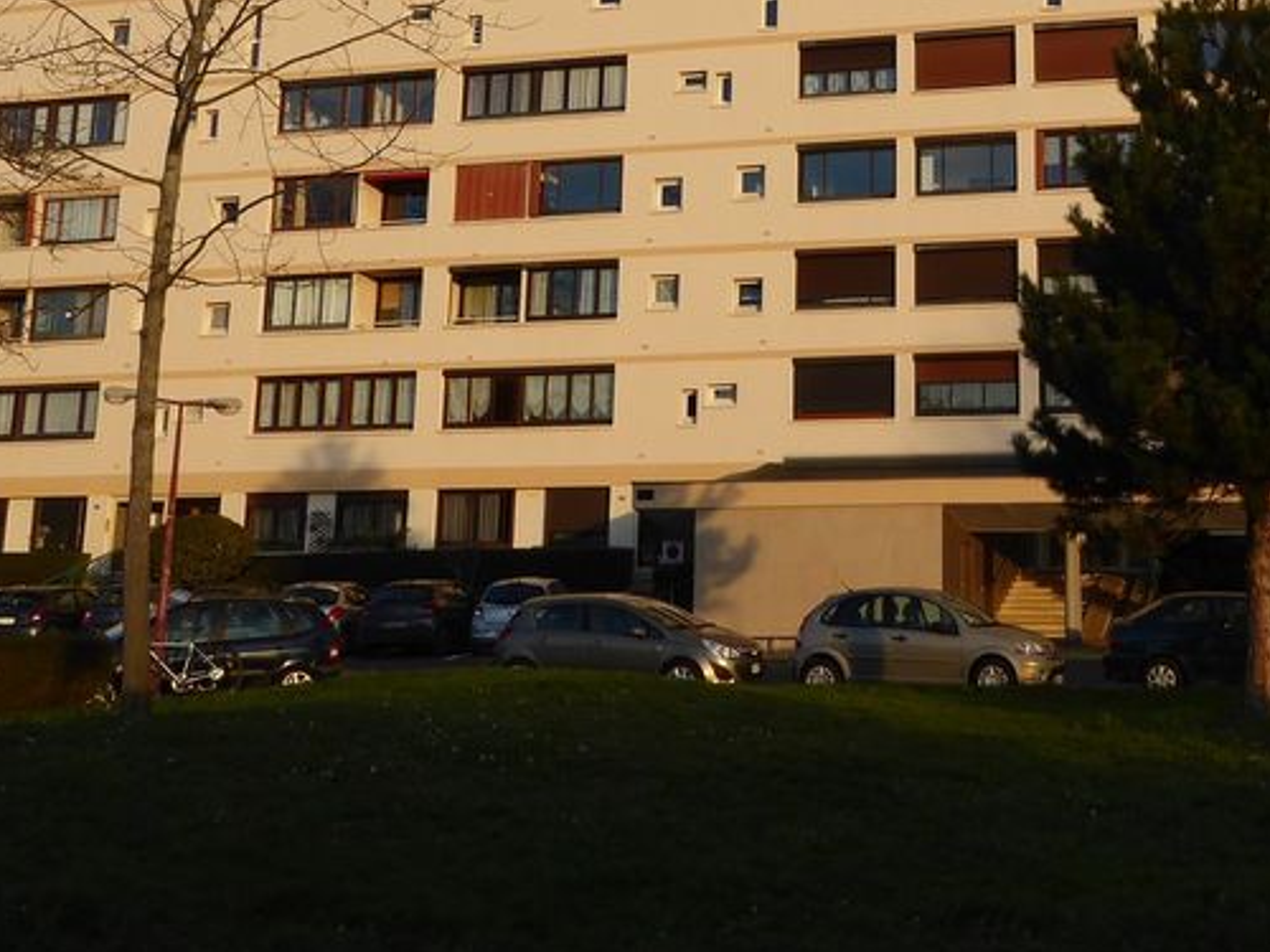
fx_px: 1834
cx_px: 970
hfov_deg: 37.2
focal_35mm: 50
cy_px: 129
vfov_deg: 28.2
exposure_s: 1/400
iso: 80
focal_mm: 4.3
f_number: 3.3
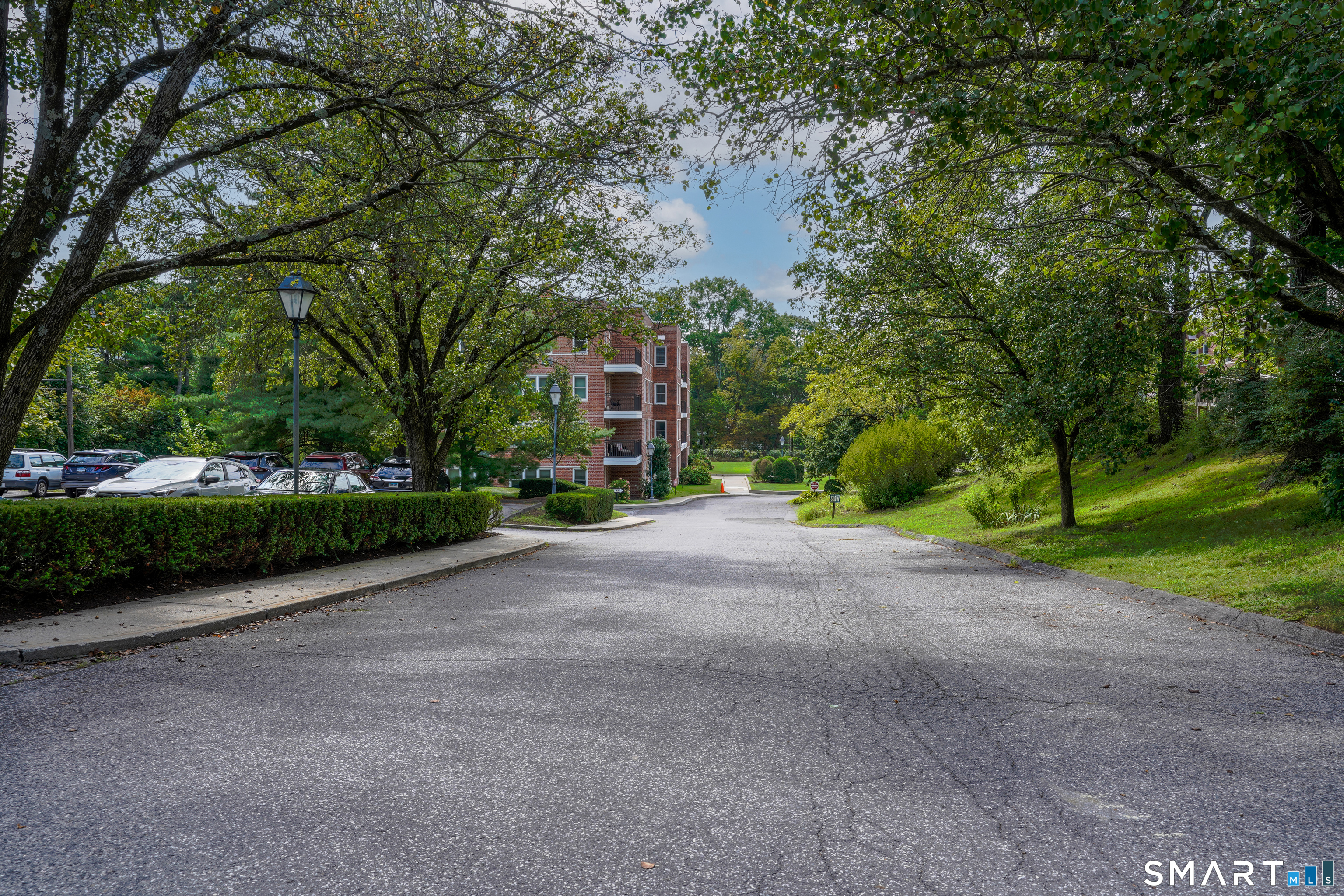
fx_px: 1045
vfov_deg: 46.4
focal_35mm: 28
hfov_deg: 65.5
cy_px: 448
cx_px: 672
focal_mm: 28
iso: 200
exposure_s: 1/1600
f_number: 11
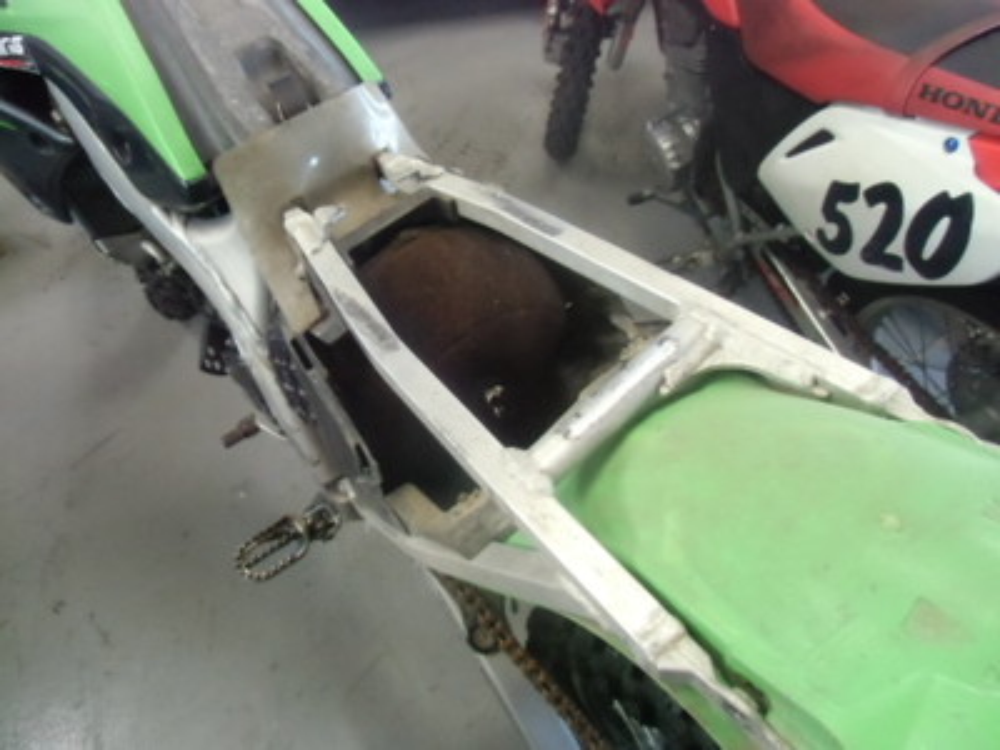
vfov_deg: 56.8
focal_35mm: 24
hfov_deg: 71.6
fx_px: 693
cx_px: 500
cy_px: 375
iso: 800
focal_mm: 4.24
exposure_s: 1/50
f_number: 3
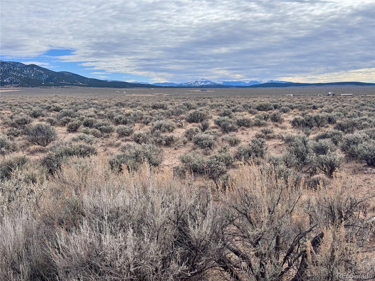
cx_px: 188
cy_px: 140
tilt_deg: -5.5
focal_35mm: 48
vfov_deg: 30.3
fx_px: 520
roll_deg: +0.9
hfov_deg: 39.7
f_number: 1.78
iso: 64
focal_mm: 6.76
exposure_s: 1/4608
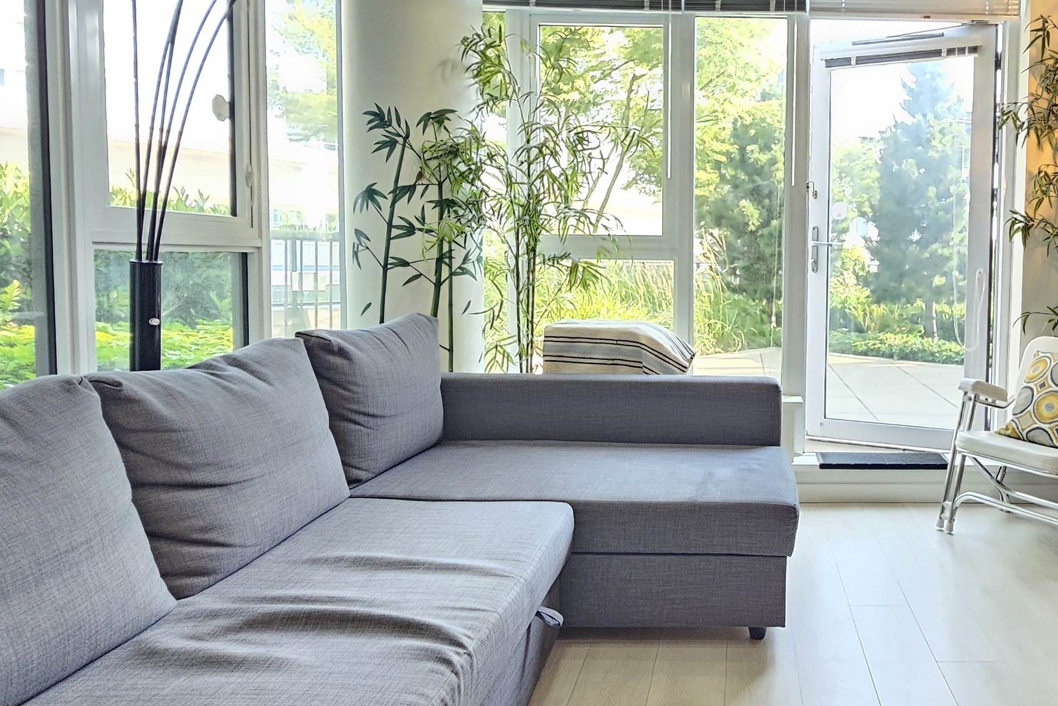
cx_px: 752
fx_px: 705
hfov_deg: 70.3
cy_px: 295
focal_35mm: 24
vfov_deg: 52.9
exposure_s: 1/60
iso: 320
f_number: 2.2
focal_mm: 2.2
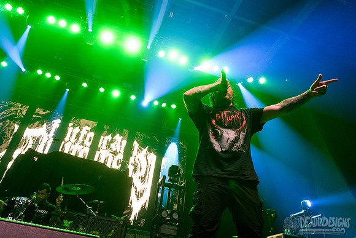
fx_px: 268
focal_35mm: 27
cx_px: 182
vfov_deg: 47.8
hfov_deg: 67.2
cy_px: 114
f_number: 3.5
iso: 3200
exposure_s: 1/160
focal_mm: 24
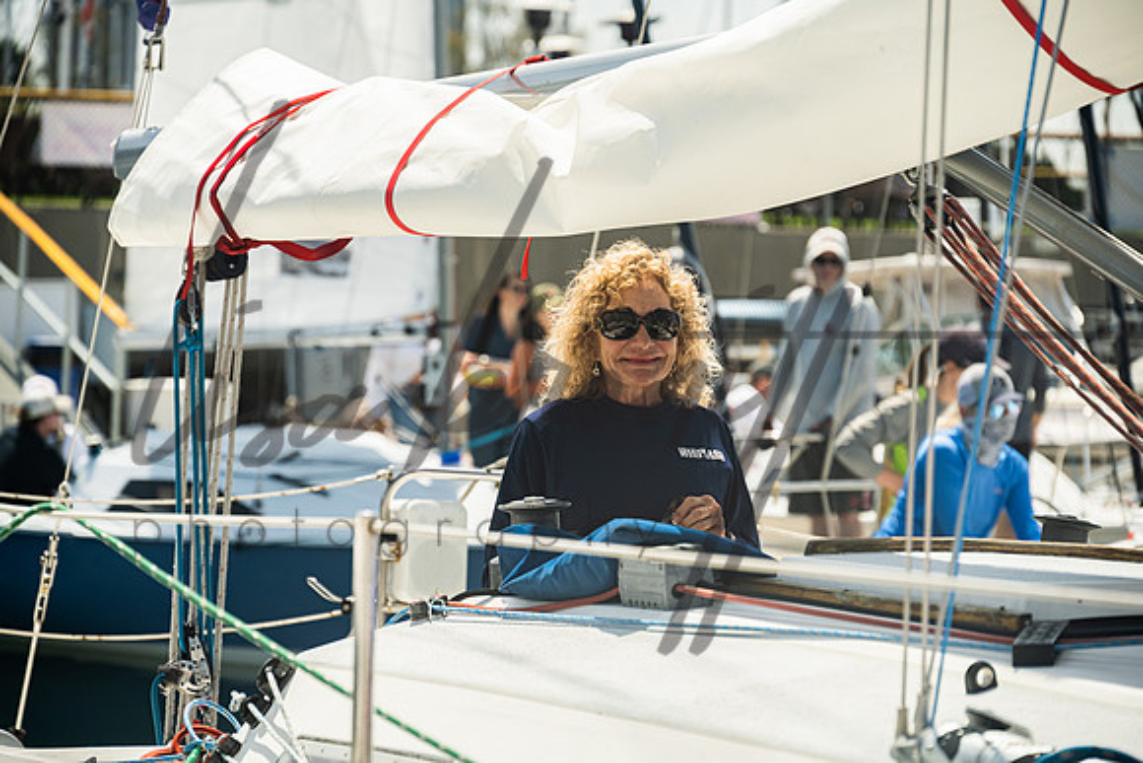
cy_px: 382
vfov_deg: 8.9
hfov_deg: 13.2
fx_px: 4922
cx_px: 572
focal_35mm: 155
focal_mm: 155
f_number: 6.3
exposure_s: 1/500
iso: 250
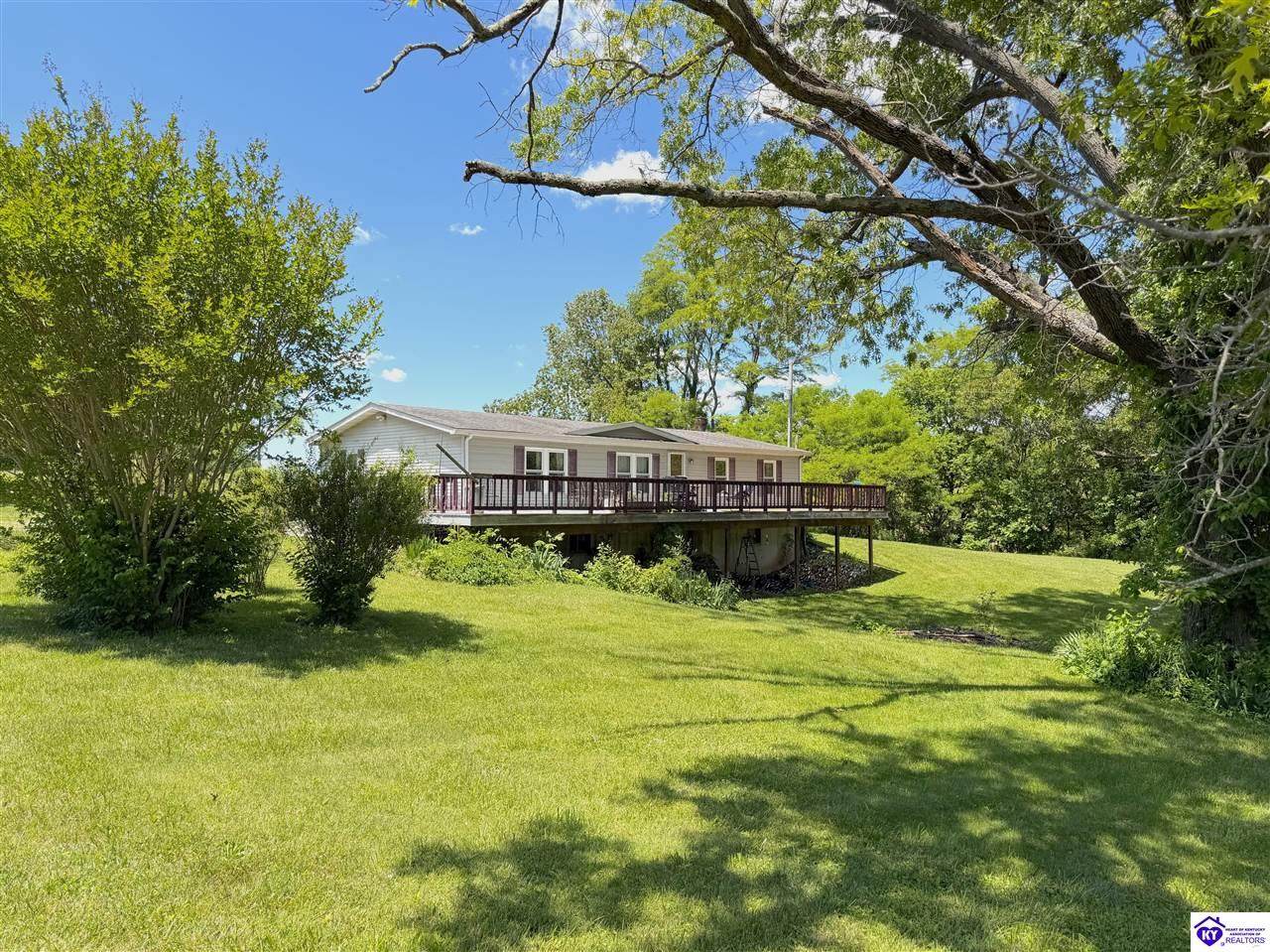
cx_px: 635
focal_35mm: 24
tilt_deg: -0.3
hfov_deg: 71.6
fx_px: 880
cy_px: 476
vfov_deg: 56.8
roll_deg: +0.1
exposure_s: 1/2525
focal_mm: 6.76
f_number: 1.78
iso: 80
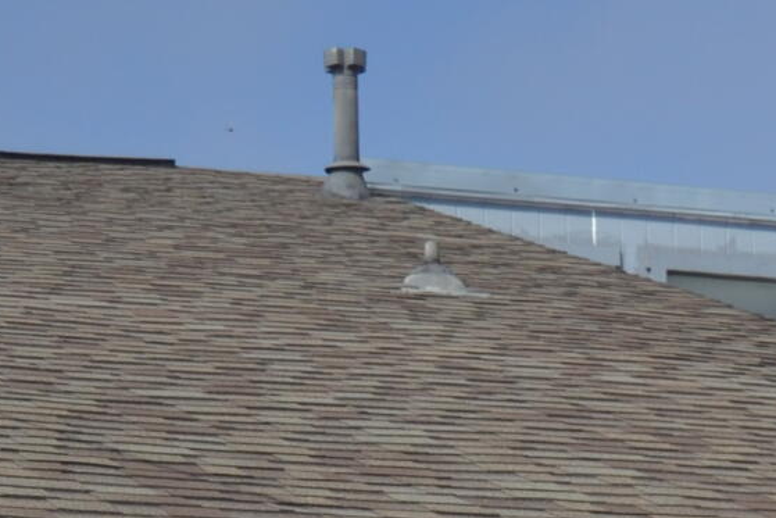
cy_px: 1054
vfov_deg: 7.4
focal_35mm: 177
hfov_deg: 11.4
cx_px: 895
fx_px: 3816
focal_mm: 22
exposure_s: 1/1600
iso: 100
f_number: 3.5
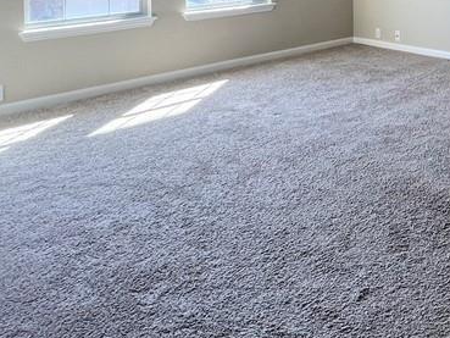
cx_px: 486
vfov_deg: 33.6
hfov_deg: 41.7
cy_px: -48
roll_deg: +1.9
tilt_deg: -2.7
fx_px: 468
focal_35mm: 36
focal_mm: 1.57
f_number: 1.8
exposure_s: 1/122
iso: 40
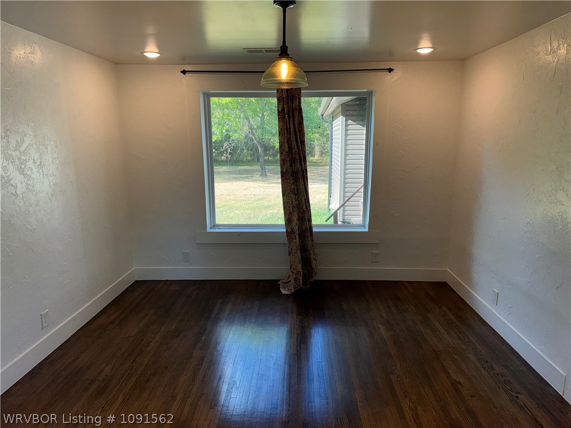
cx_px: 286
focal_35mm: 24
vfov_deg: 56.8
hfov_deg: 71.6
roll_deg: +0.0
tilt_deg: -10.7
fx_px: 396
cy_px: 214
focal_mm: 6.76
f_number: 1.78
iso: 50
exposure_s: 1/256
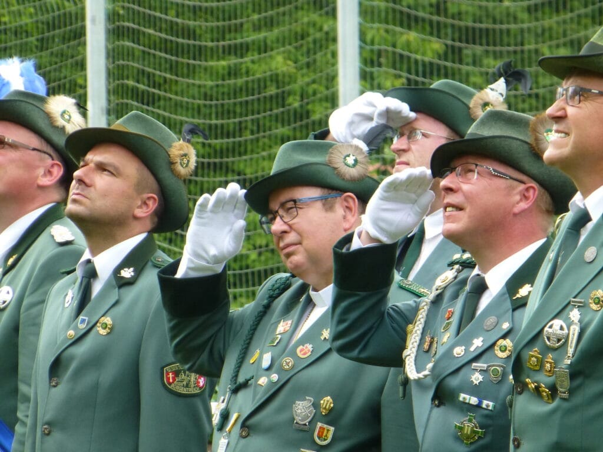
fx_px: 6724
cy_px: 226
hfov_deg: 5.1
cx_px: 302
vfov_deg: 3.9
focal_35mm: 386
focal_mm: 62.5
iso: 250
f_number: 5.9
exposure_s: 1/200
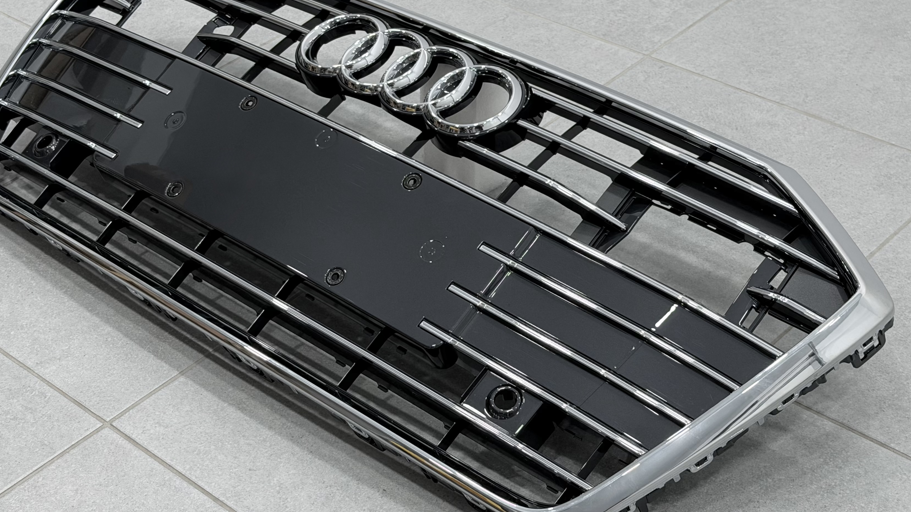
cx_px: 424
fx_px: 1377
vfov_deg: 21.1
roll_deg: +0.1
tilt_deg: -37.2
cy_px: 264
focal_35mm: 57
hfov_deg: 36.6
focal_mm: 6.76
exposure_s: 1/151
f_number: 1.78
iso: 50
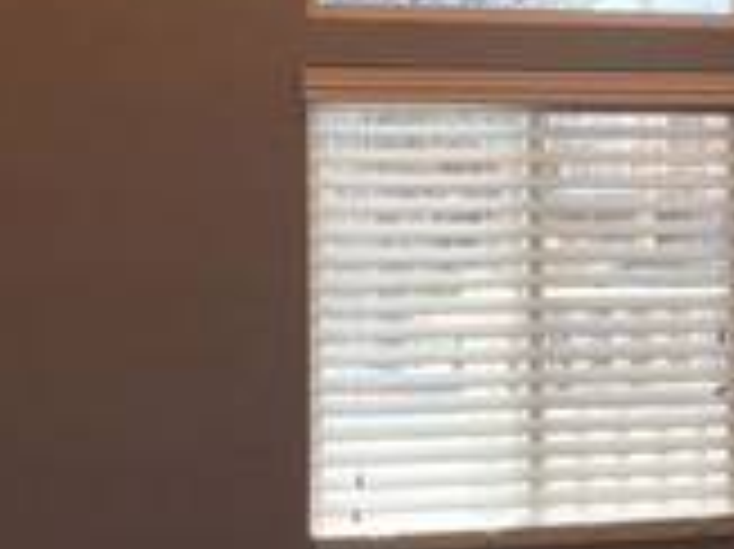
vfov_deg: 13.0
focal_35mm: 114
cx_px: 775
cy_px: 369
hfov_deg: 16.8
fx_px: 2415
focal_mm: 4.15
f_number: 2.2
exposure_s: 1/60
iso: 32
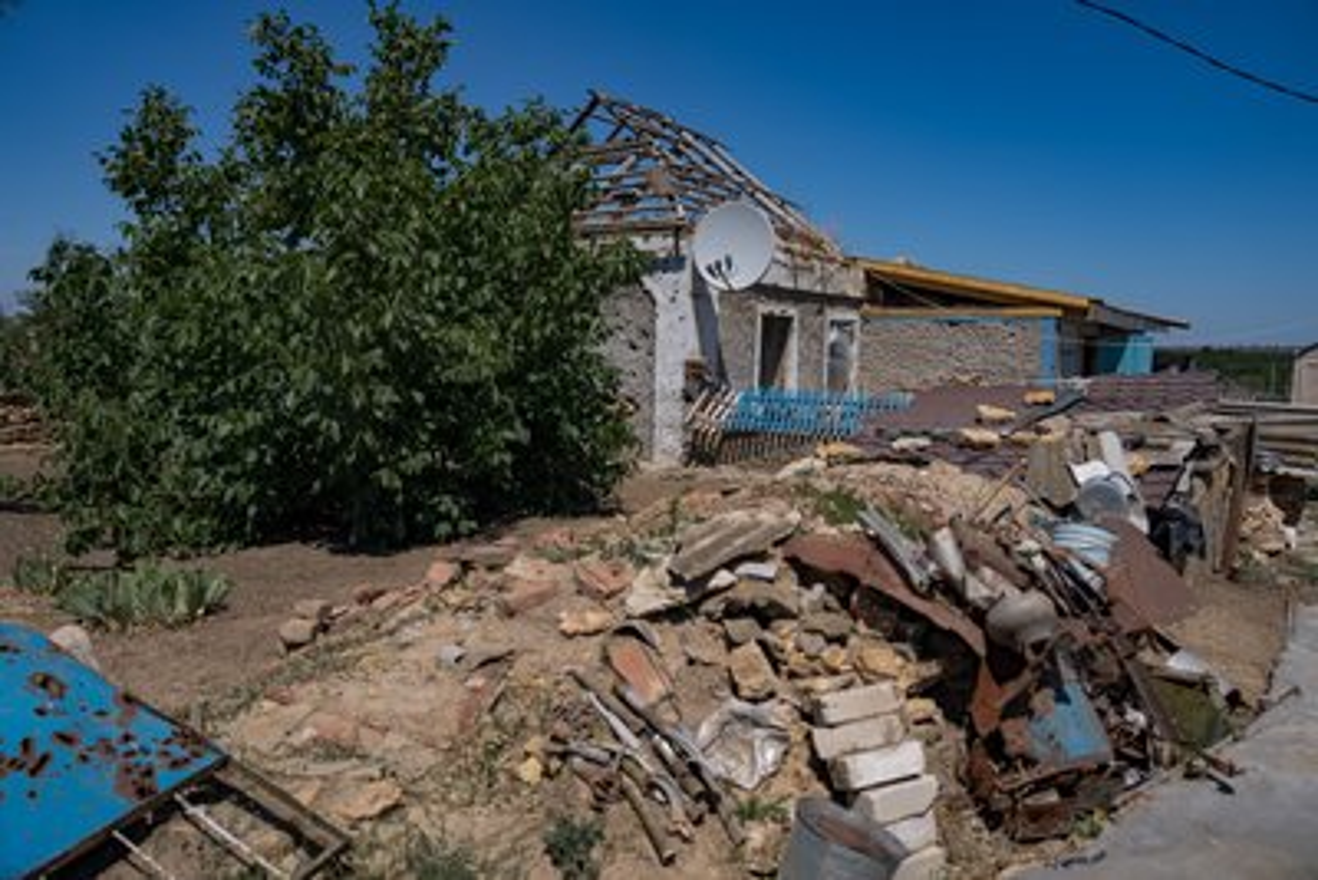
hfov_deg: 69.4
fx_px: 952
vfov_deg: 49.6
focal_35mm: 26
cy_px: 440
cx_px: 659
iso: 250
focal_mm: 26
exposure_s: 1/6400
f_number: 2.8
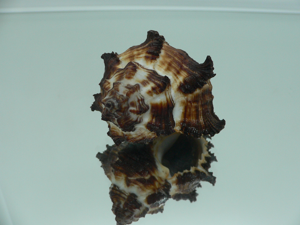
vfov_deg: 38.7
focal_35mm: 37
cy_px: 107
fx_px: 321
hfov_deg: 50.1
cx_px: 156
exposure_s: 1/60
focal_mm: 4.6
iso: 100
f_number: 2.8
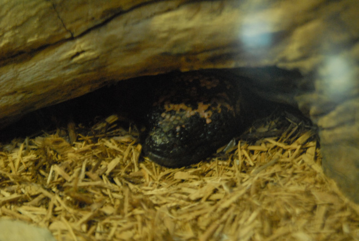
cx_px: 180
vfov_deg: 12.2
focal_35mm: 112
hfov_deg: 18.1
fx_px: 1124
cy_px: 120
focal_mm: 75
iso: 1600
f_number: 3.2
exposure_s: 1/40
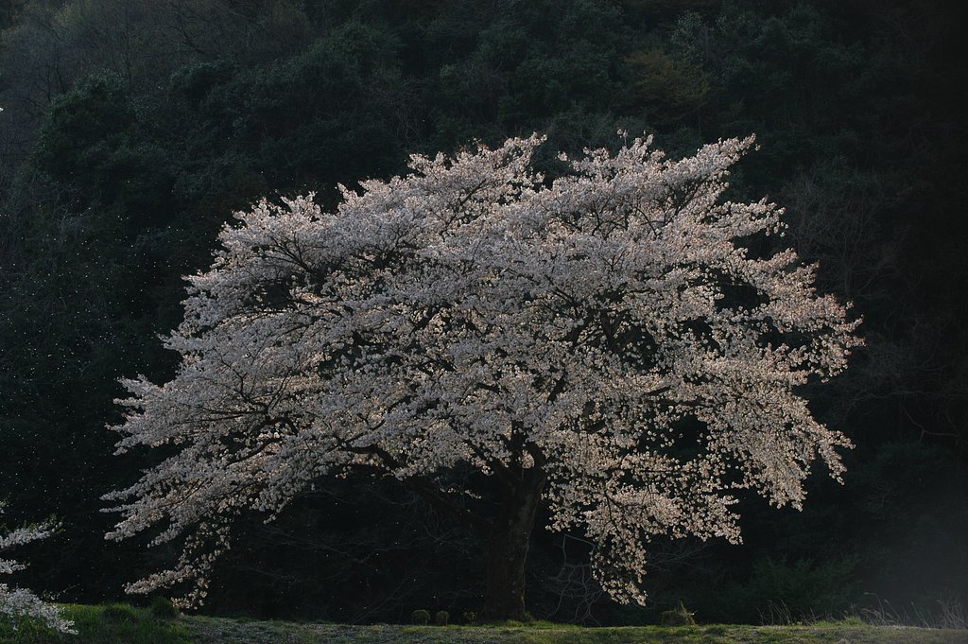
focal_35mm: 158
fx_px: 4231
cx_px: 484
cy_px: 322
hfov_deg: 13.1
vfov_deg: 8.7
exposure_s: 1/250
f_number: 4
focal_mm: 105
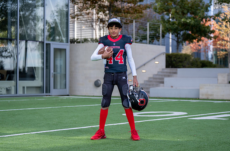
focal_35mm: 81
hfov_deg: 25.1
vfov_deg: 16.7
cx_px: 127
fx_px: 516
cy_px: 73
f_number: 2.8
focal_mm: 70
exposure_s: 1/500
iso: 100
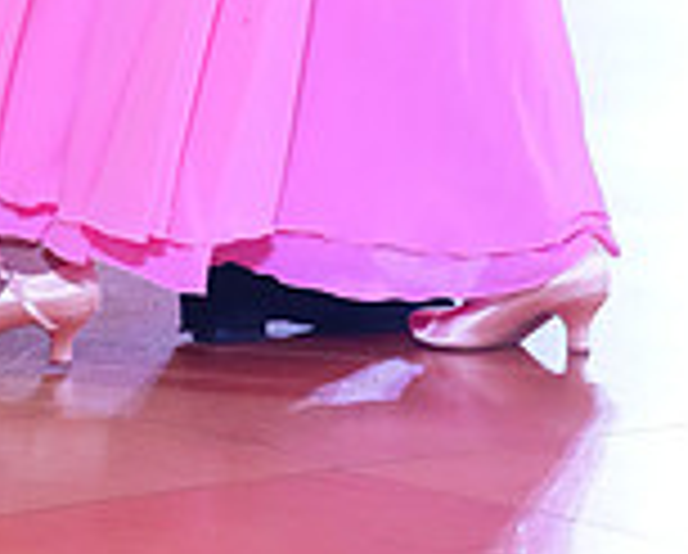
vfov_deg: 3.6
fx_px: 8630
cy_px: -545
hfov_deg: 4.6
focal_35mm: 423
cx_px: 115
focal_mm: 119
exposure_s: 1/500
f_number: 2.8
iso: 5000
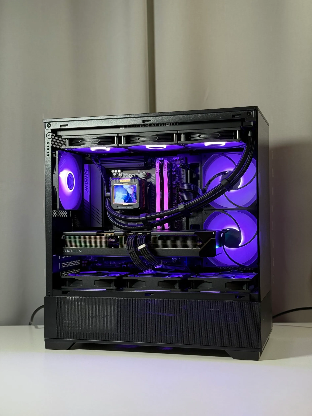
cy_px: 207
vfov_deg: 38.9
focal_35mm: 49
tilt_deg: +2.2
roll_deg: +0.5
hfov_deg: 29.7
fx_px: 589
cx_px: 156
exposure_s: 1/60
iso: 125
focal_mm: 6.76
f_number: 1.78
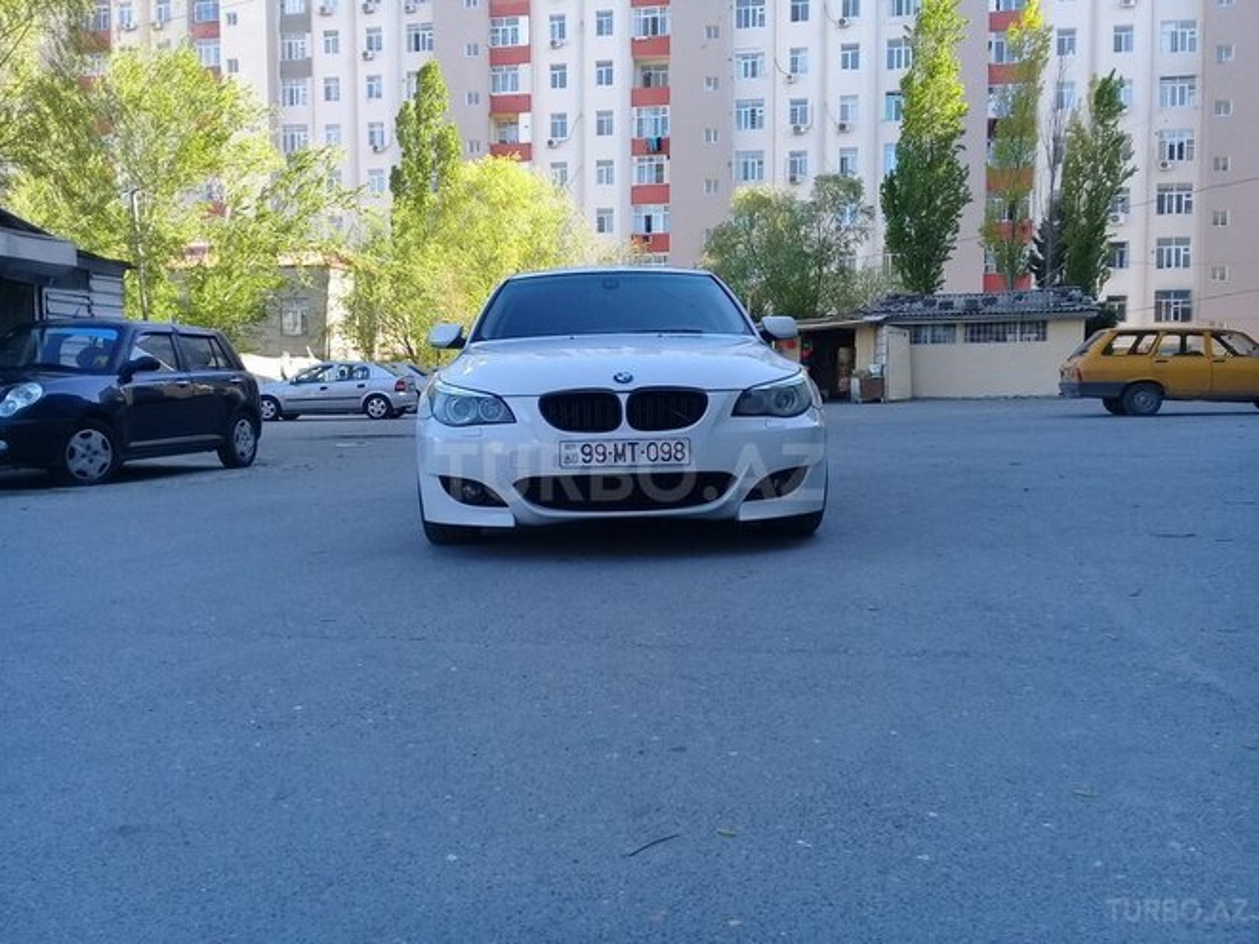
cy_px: 472
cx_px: 630
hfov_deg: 58.4
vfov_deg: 45.4
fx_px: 1127
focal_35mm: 31
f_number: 2.2
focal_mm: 3.3
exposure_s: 1/245
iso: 50
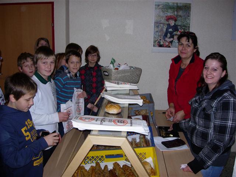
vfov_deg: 37.7
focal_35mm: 38
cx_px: 118
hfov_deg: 49.0
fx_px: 259
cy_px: 88
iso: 79
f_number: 2.8
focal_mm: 7.8
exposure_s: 1/64
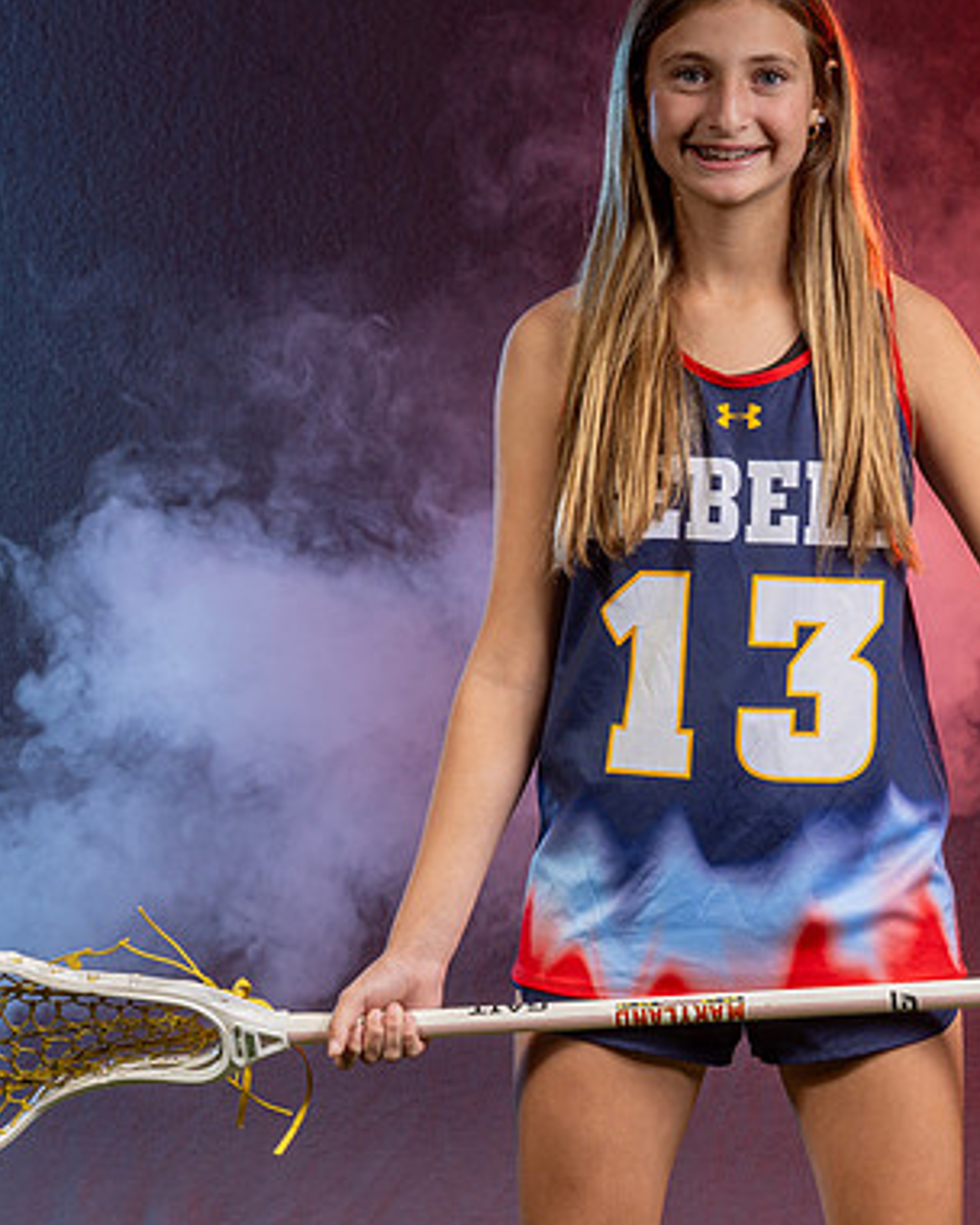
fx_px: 6381
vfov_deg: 11.0
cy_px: 616
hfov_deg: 8.8
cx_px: 741
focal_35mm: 176
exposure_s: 1/200
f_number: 8
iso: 64
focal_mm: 91
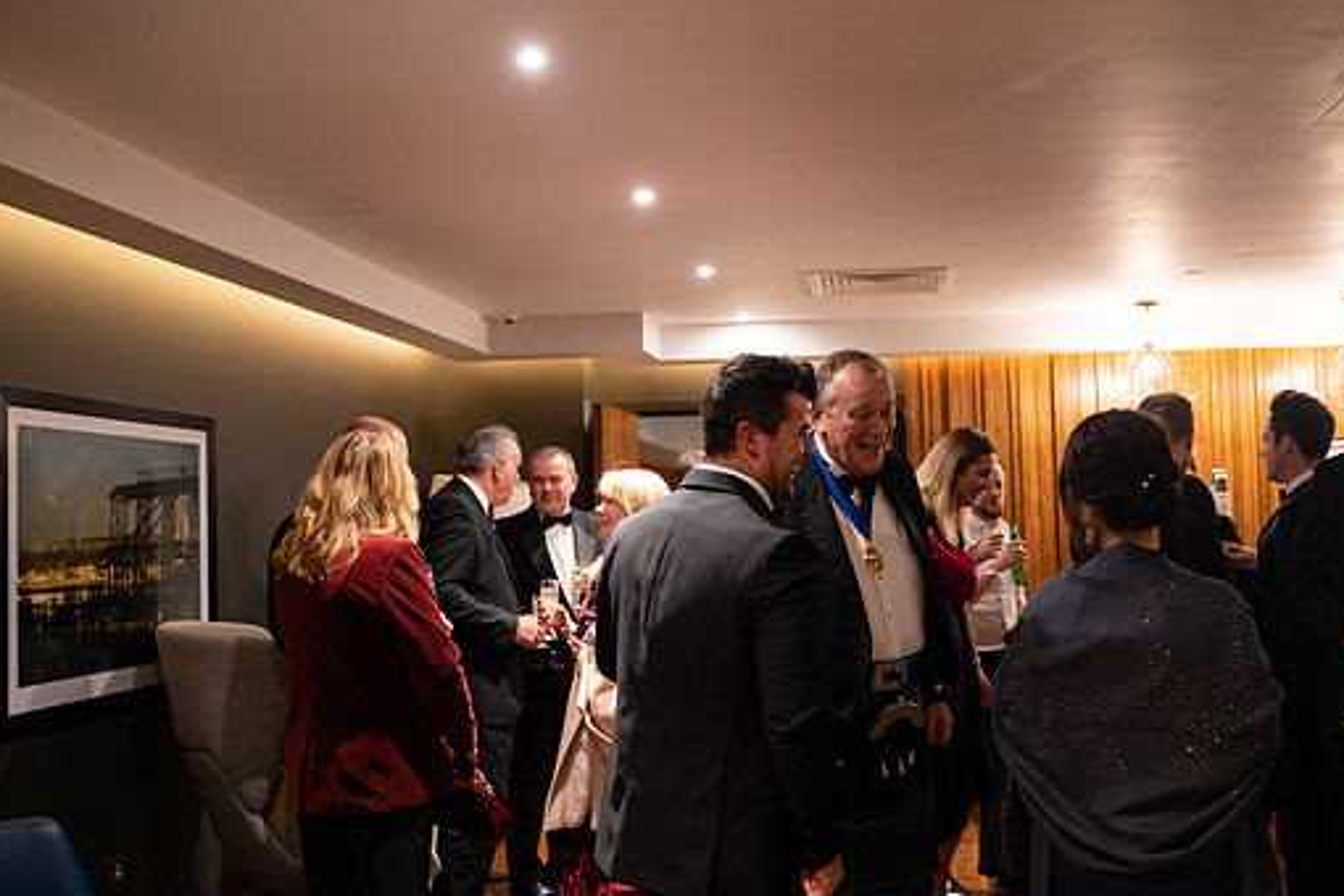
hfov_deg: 55.6
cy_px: 457
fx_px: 1269
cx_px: 754
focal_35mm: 34
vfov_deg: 38.9
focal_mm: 28
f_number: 2.8
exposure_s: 1/60
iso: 1250
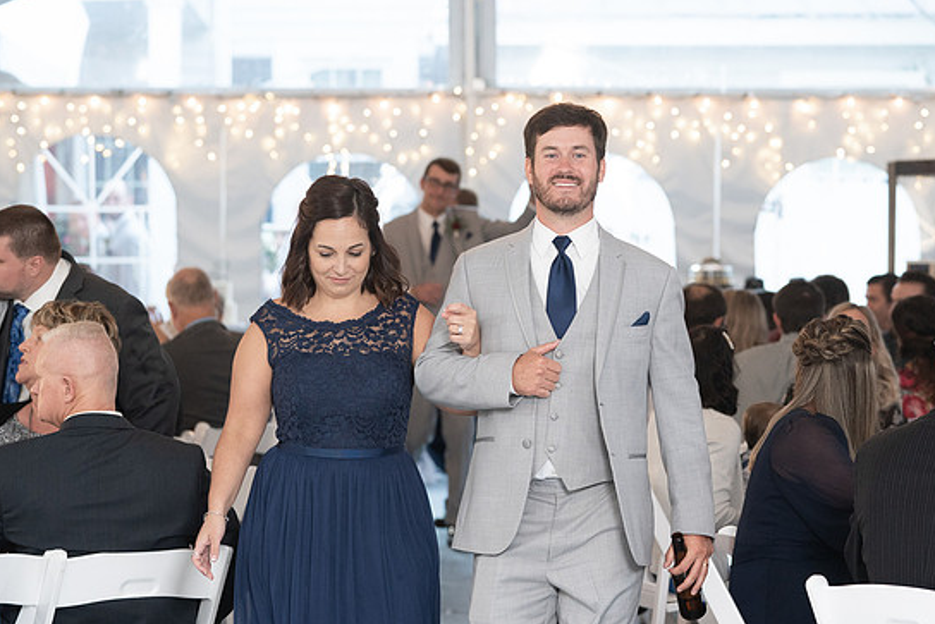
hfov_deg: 14.7
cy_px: 289
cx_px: 542
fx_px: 3611
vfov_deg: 9.9
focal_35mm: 139
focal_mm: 96
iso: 2000
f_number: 4
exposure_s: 1/200
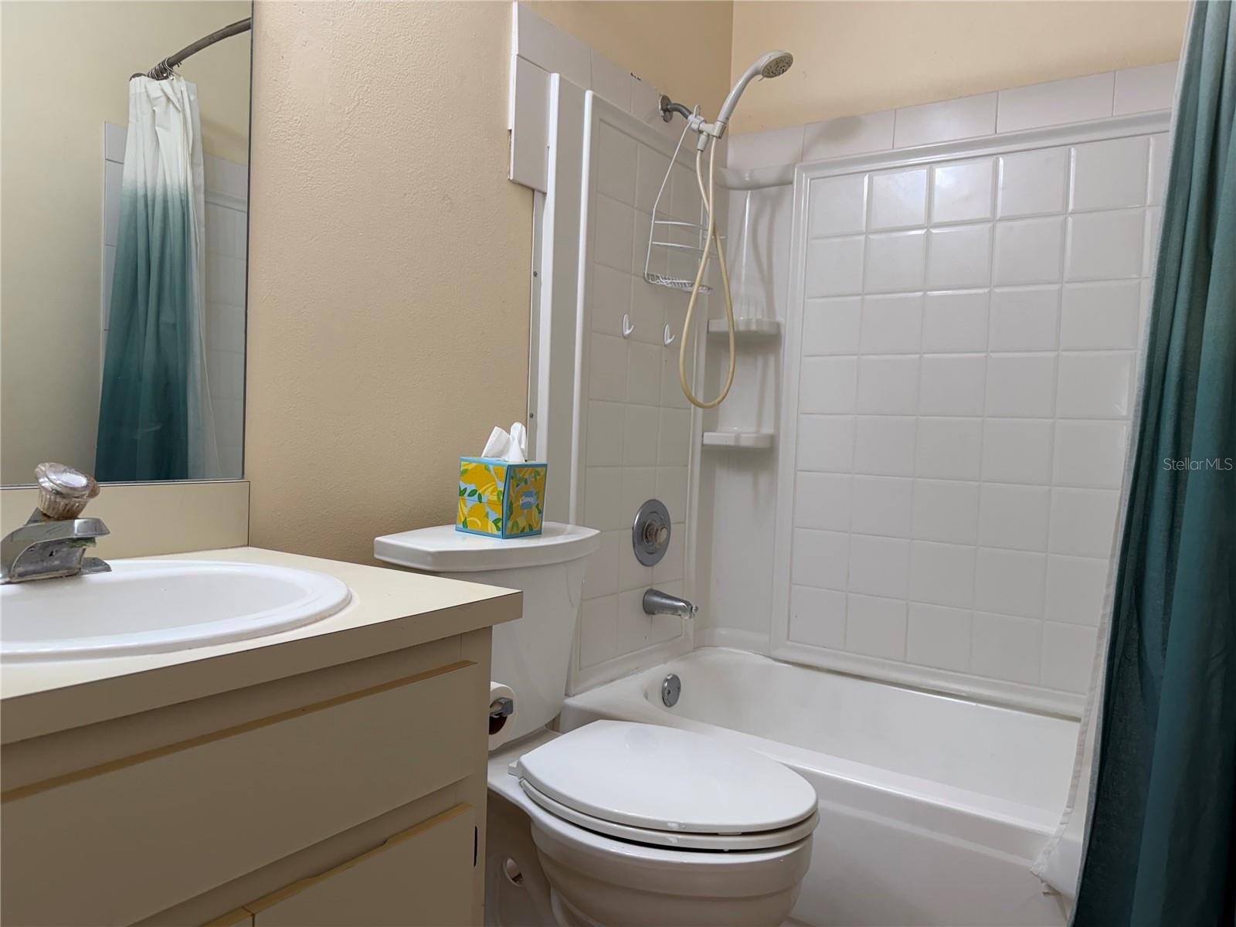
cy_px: 464
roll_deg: -2.3
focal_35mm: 24
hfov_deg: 71.6
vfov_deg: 56.8
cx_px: 618
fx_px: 857
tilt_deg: -2.2
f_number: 1.78
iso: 64
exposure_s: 1/120
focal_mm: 6.76
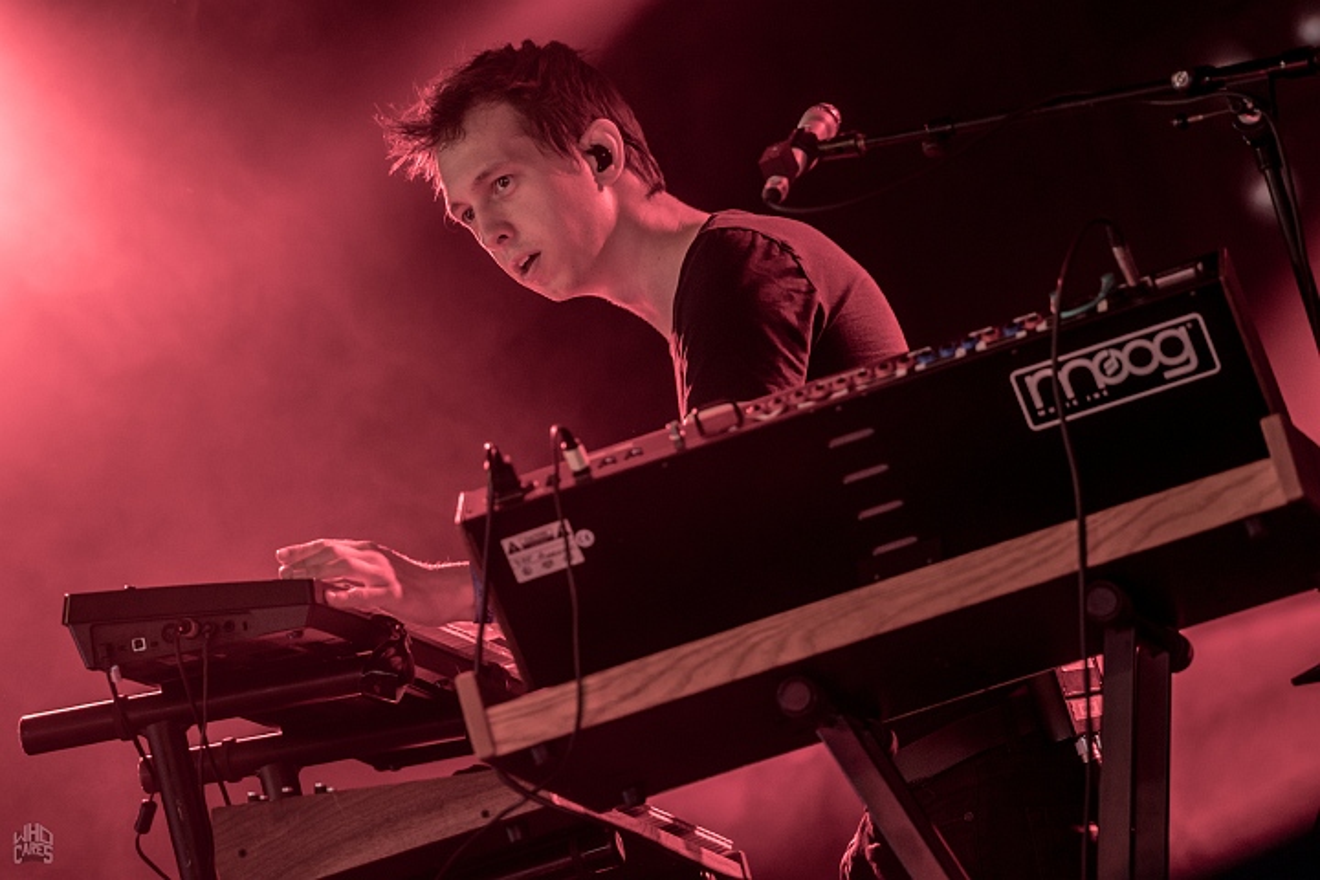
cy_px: 440
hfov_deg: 7.2
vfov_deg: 4.8
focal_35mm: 285
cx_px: 660
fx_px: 10449
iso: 640
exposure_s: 1/125
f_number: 2.8
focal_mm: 190
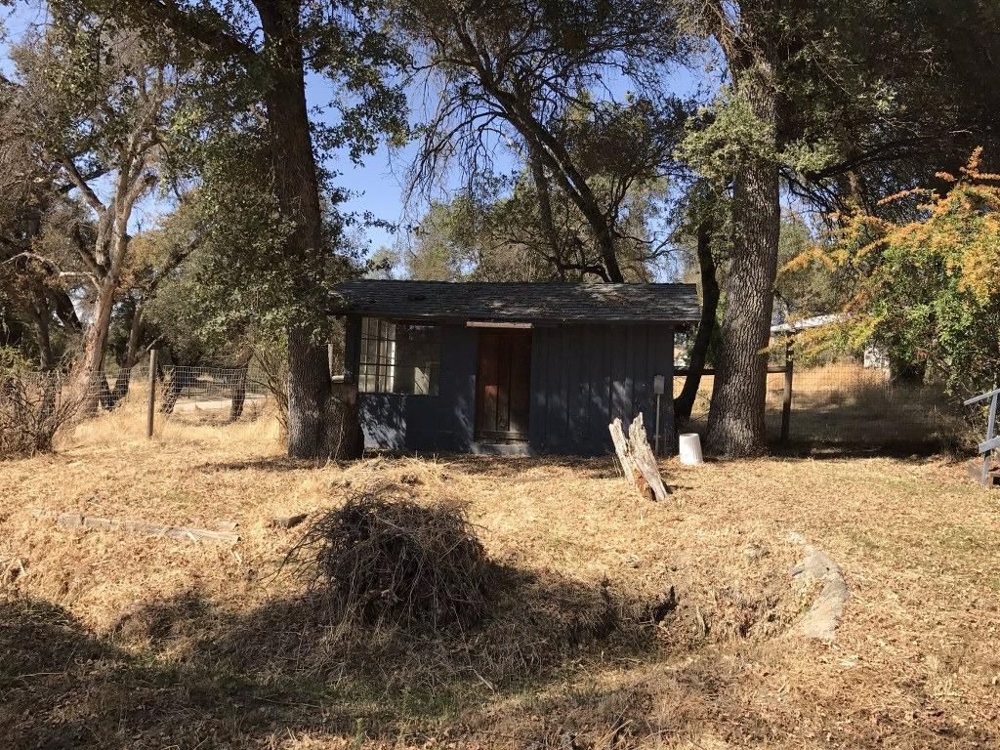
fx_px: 809
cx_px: 500
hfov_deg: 63.4
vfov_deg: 49.7
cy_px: 375
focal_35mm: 28
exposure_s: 1/1153
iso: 20
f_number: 1.8
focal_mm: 3.99
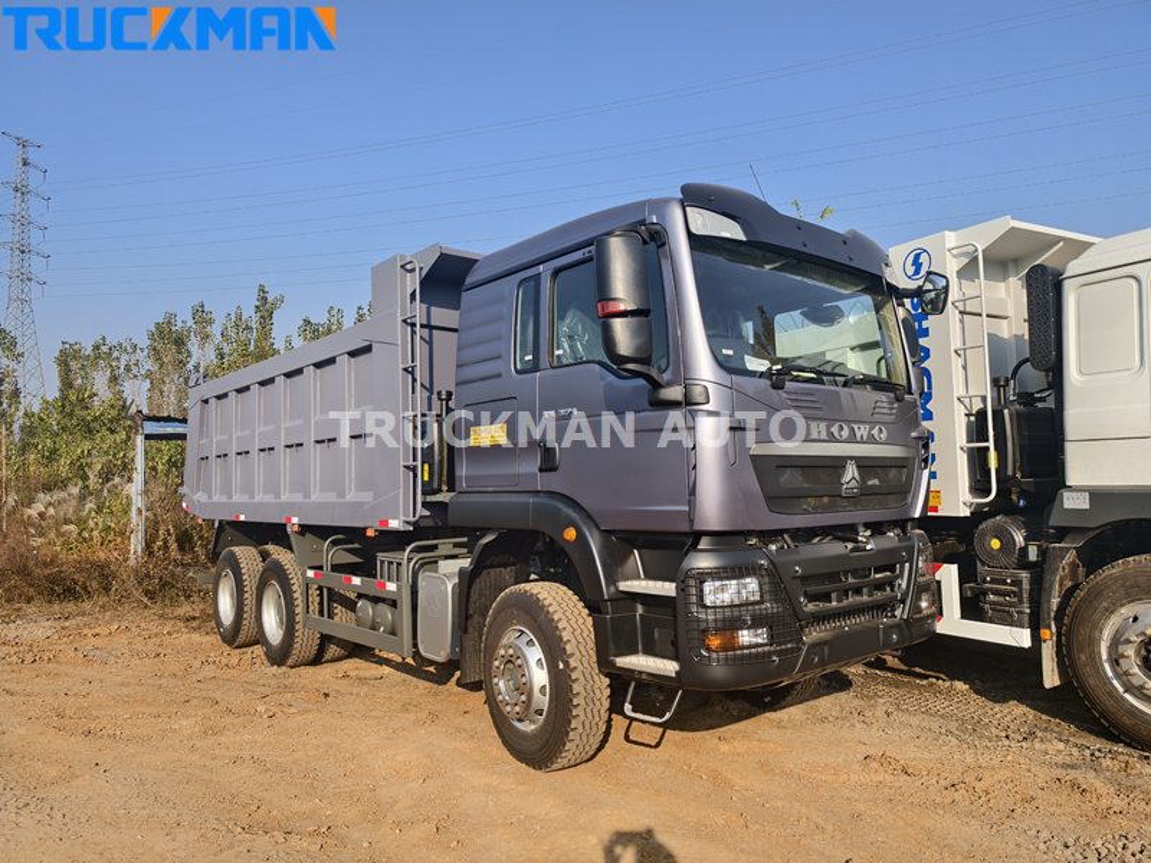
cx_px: 576
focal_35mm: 23
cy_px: 432
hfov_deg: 73.9
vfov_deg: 58.9
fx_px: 765
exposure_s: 1/1499
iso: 72
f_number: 1.57
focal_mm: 5.6
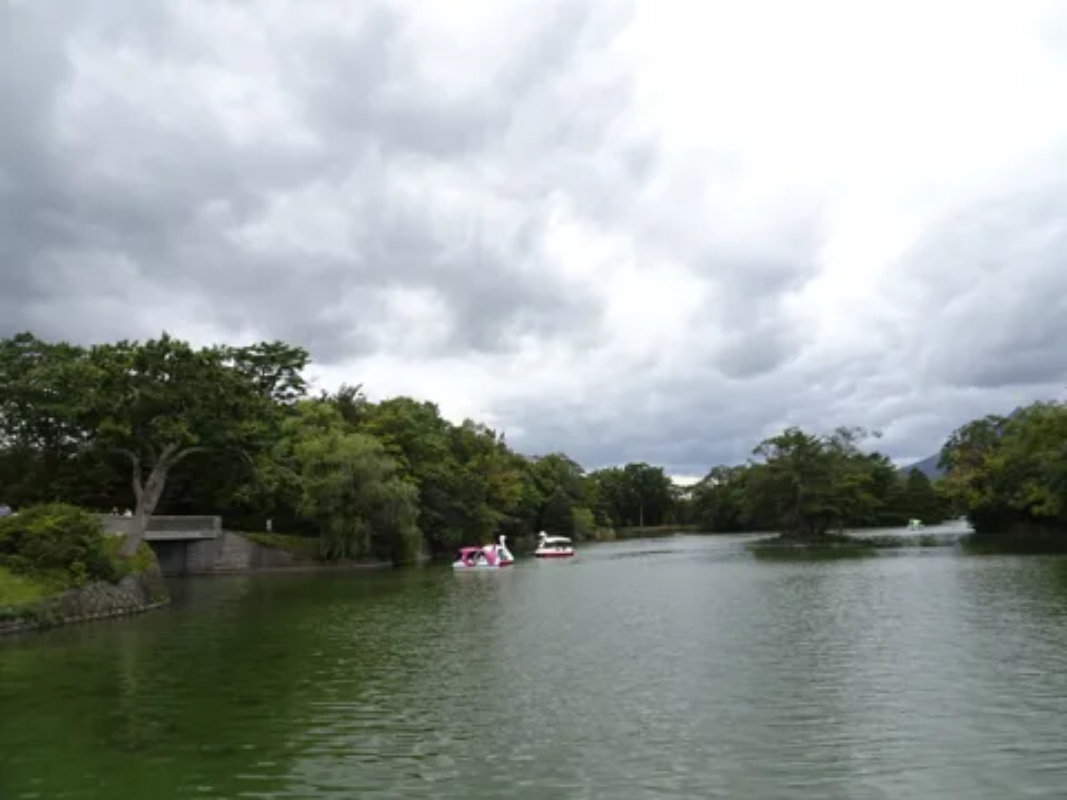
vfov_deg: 56.8
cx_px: 534
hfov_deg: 71.6
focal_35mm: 24
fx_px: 740
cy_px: 400
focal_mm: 4.1
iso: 80
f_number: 3.5
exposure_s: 1/500
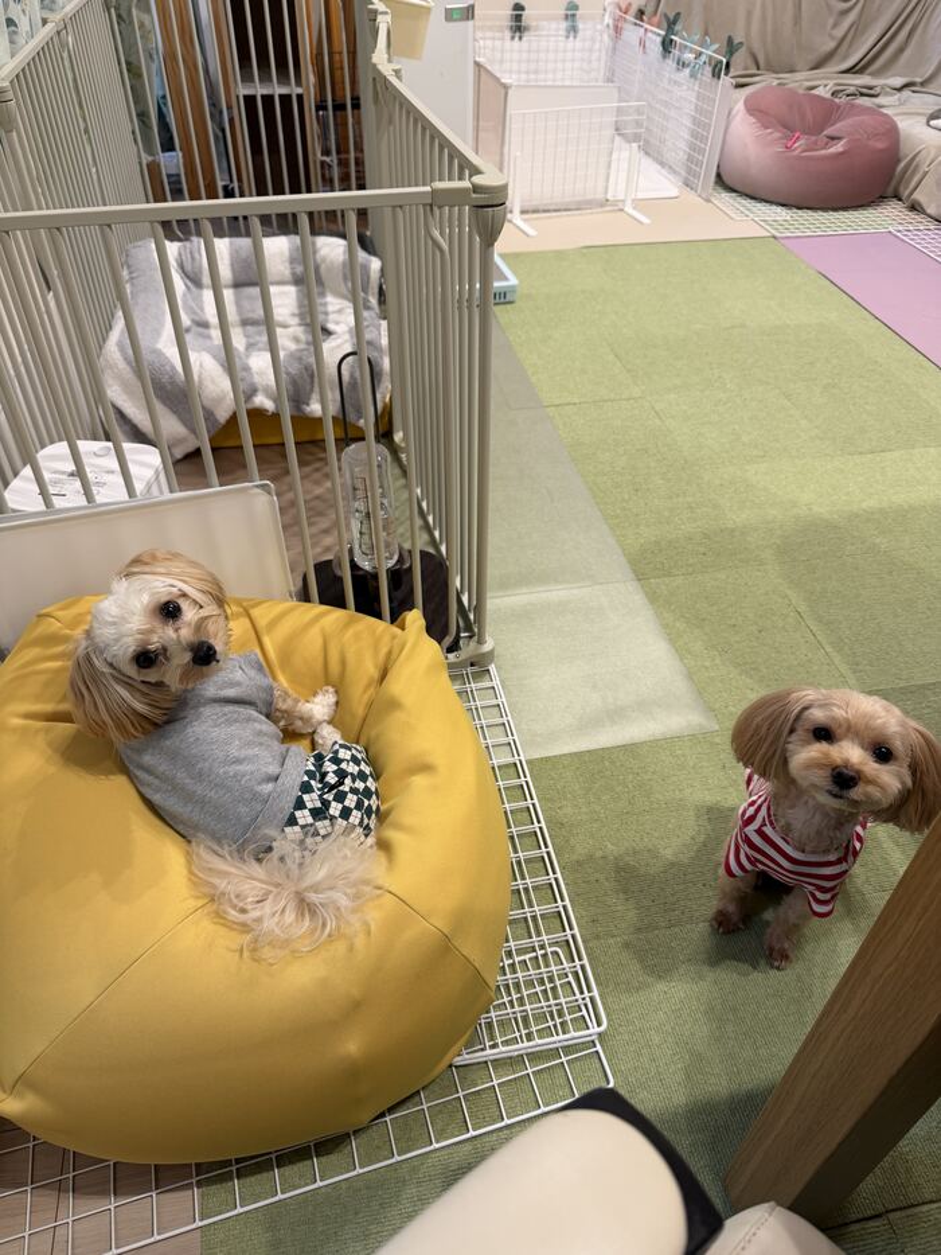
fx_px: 870
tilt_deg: -42.1
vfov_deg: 71.6
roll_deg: -1.0
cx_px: 470
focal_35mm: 24
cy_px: 628
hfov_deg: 56.8
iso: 125
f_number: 1.78
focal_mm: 6.76
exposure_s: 1/50
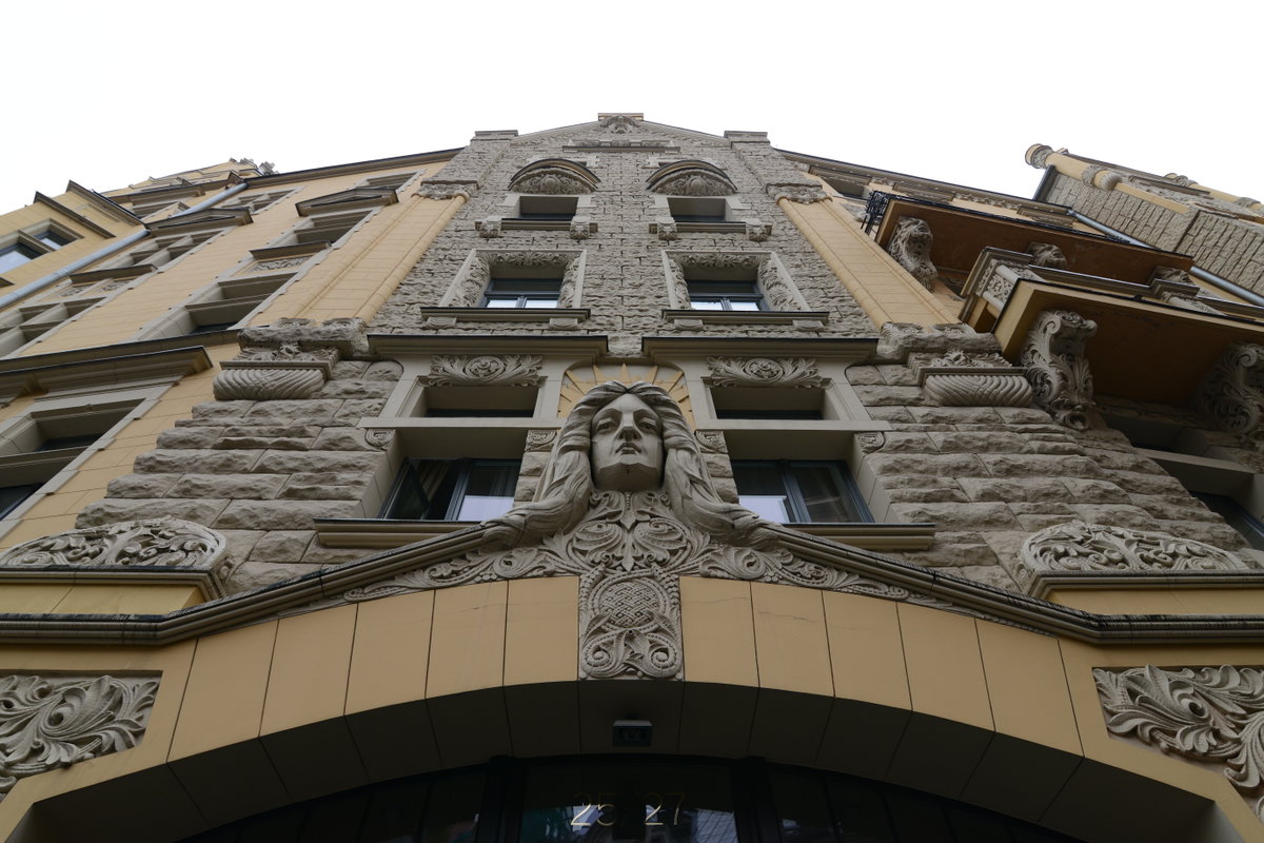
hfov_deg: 86.9
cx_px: 632
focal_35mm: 19
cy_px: 422
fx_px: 667
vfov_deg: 64.6
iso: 400
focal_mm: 19
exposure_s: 1/100
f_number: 5
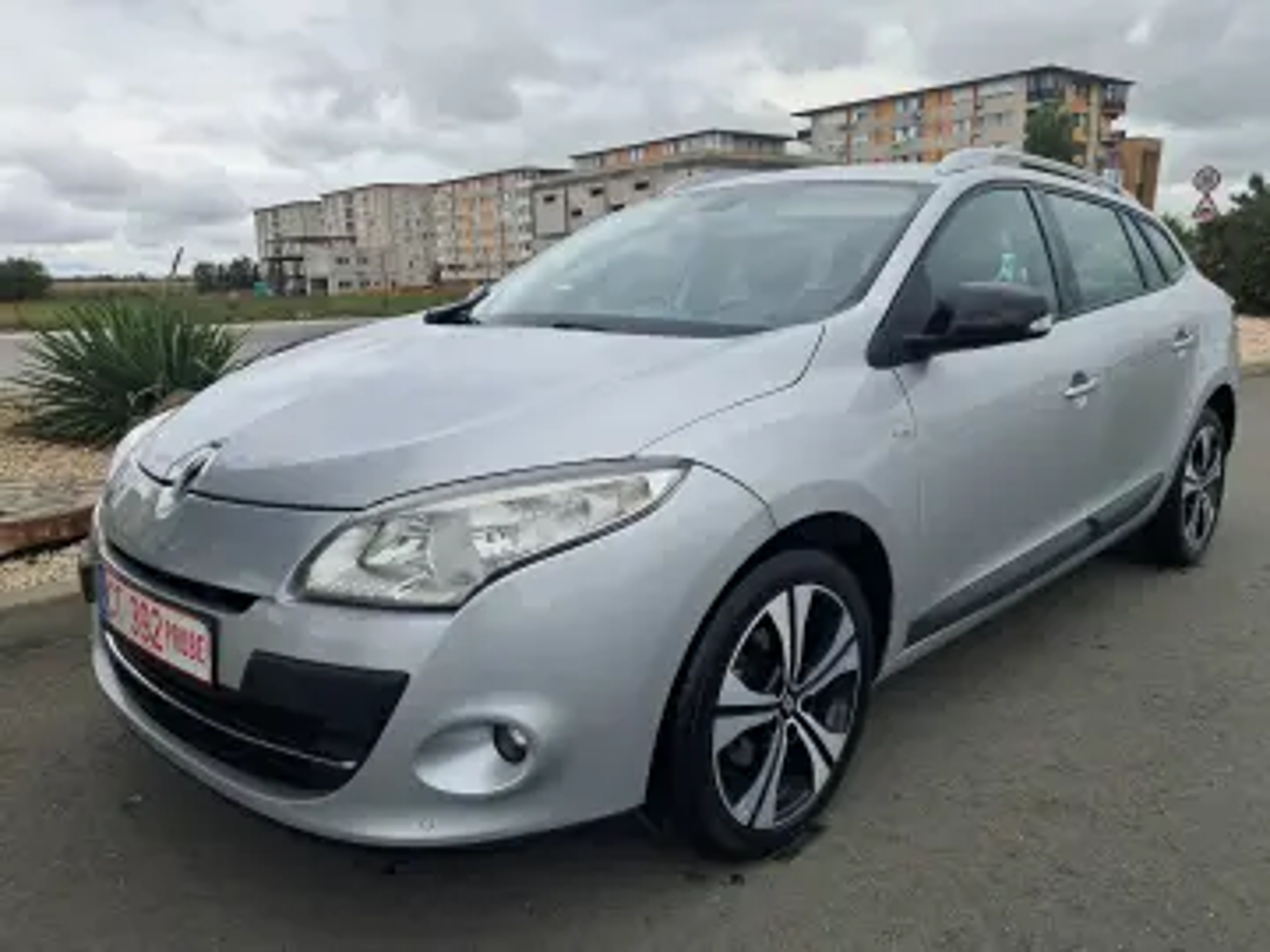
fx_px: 991
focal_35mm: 27
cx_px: 635
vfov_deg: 51.4
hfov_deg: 65.3
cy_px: 476
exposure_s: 1/397
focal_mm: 4
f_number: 1.8
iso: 50
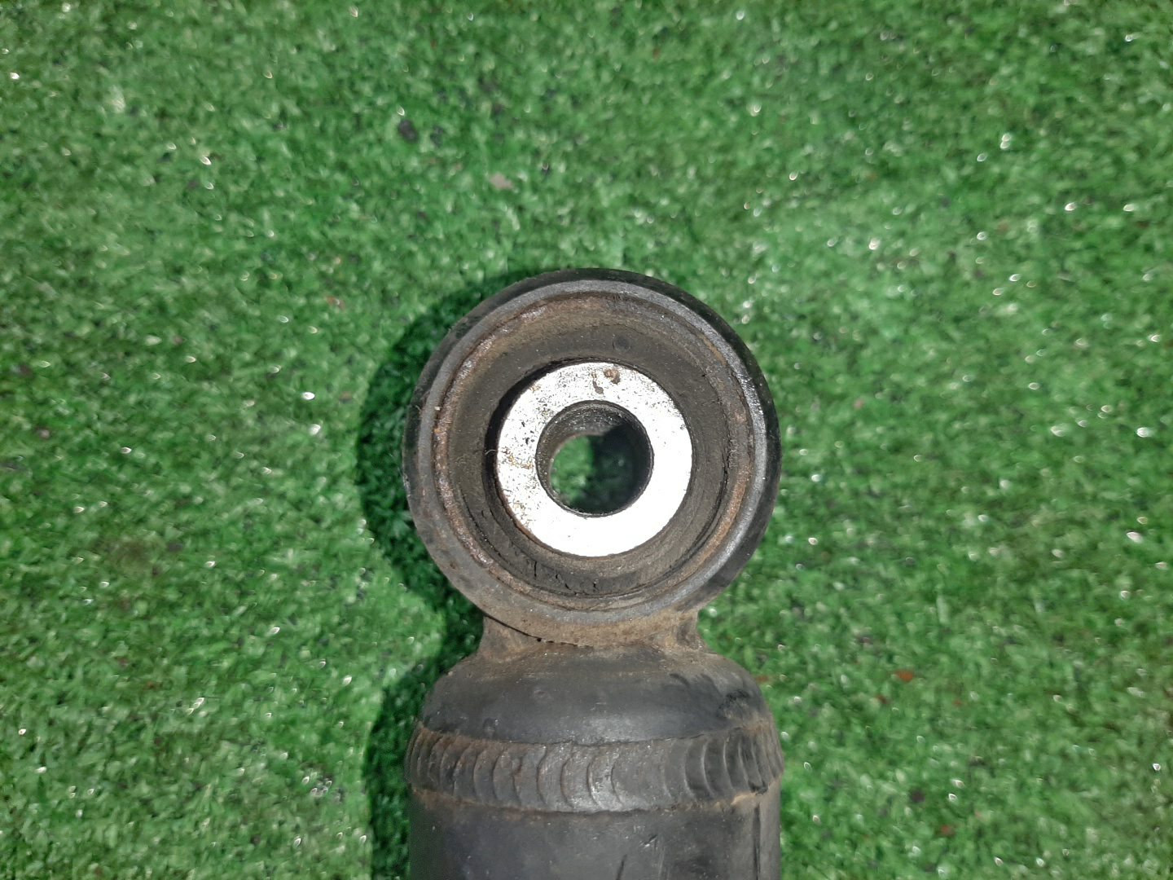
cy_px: 440
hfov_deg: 67.3
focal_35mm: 26
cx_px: 586
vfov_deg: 53.1
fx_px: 881
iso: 109
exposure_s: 1/50
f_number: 1.7
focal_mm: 3.93
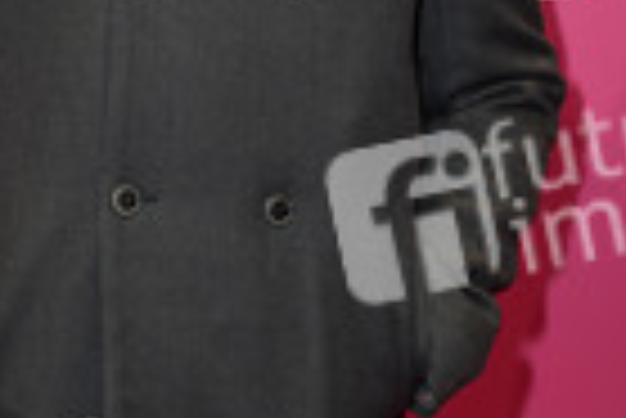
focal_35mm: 116
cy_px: -27
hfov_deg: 17.4
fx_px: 2027
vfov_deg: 11.6
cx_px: 149
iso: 500
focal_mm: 27
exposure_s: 1/160
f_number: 6.3
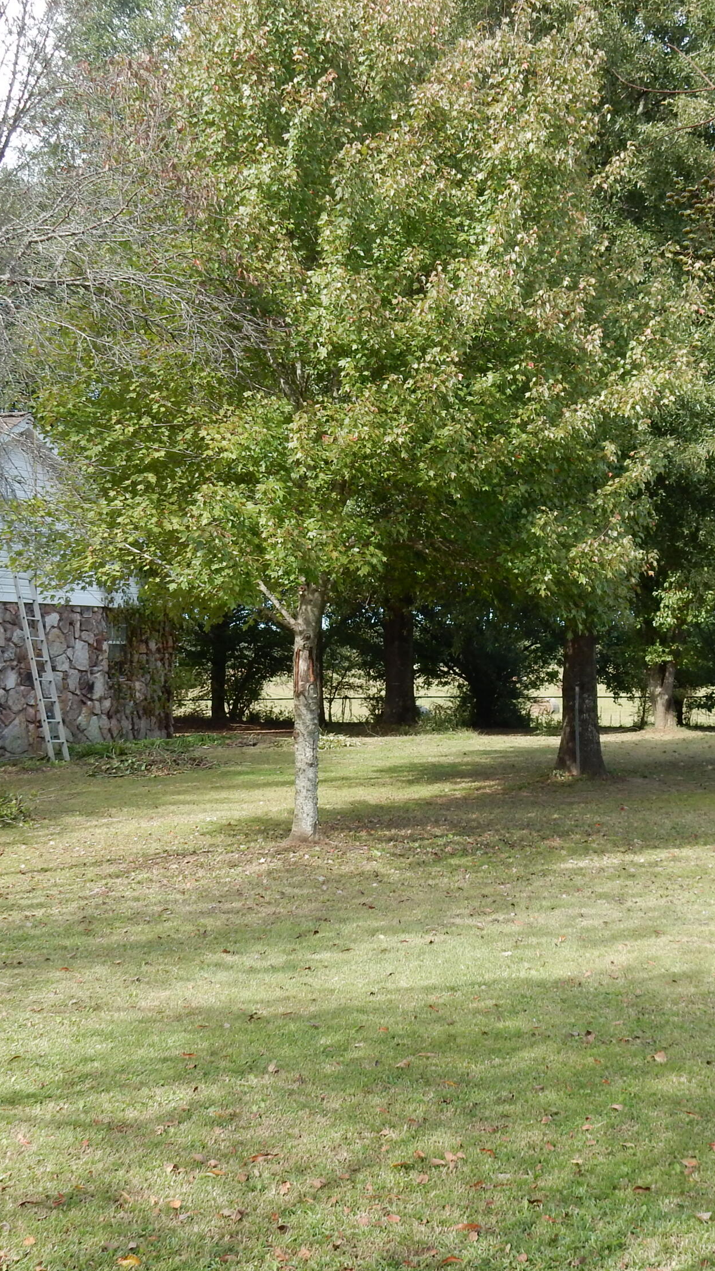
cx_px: 588
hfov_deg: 22.3
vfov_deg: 39.2
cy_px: 638
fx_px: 1786
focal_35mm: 53
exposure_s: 1/200
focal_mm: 6.4
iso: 125
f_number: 4
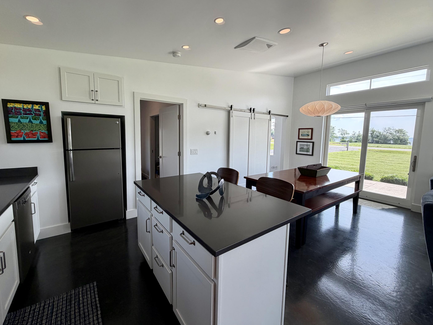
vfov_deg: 81.7
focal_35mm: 15
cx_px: 209
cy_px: 154
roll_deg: -0.9
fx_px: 188
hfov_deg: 98.1
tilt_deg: -5.9
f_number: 2.2
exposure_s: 1/120
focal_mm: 2.22
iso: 50
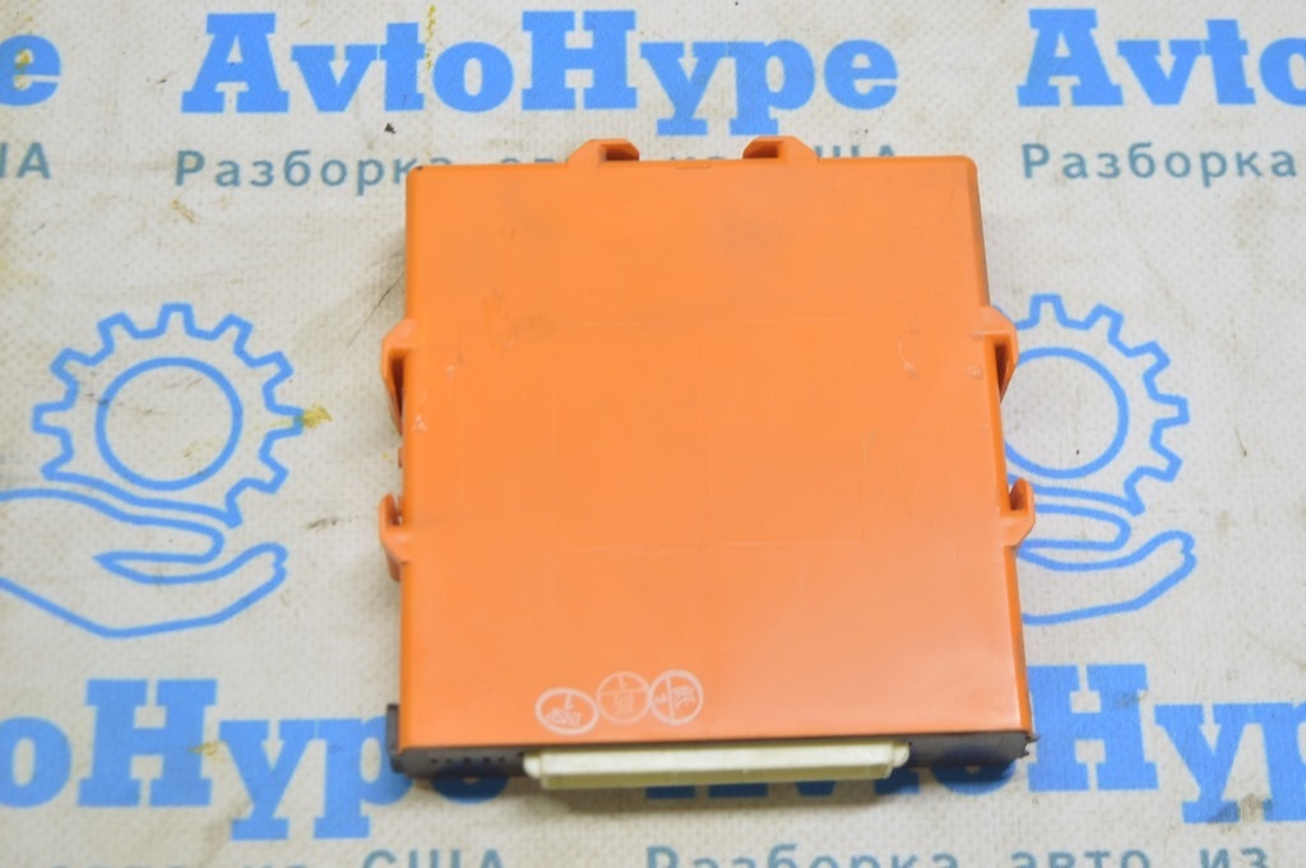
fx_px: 2284
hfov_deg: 31.9
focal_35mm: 63
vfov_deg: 21.5
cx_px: 653
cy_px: 434
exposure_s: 1/20
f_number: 5.6
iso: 400
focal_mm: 42
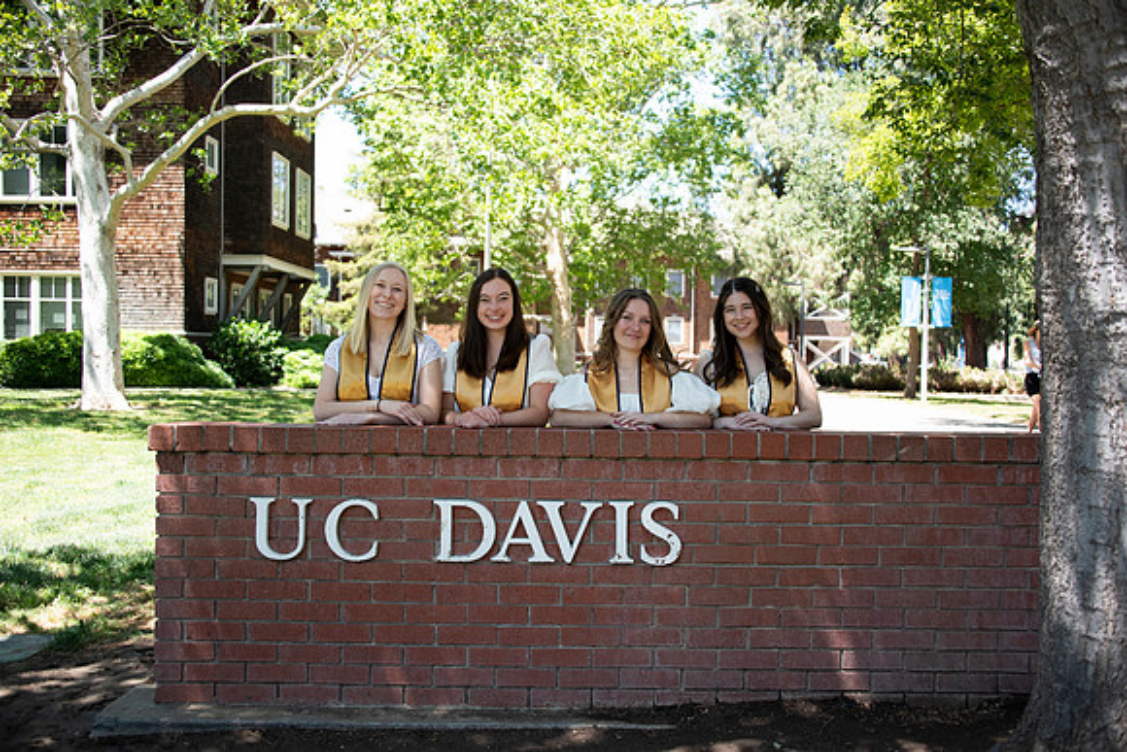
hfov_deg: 54.4
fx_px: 1096
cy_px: 376
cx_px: 564
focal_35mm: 35
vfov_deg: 37.9
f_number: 3.8
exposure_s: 1/800
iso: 640
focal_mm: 35
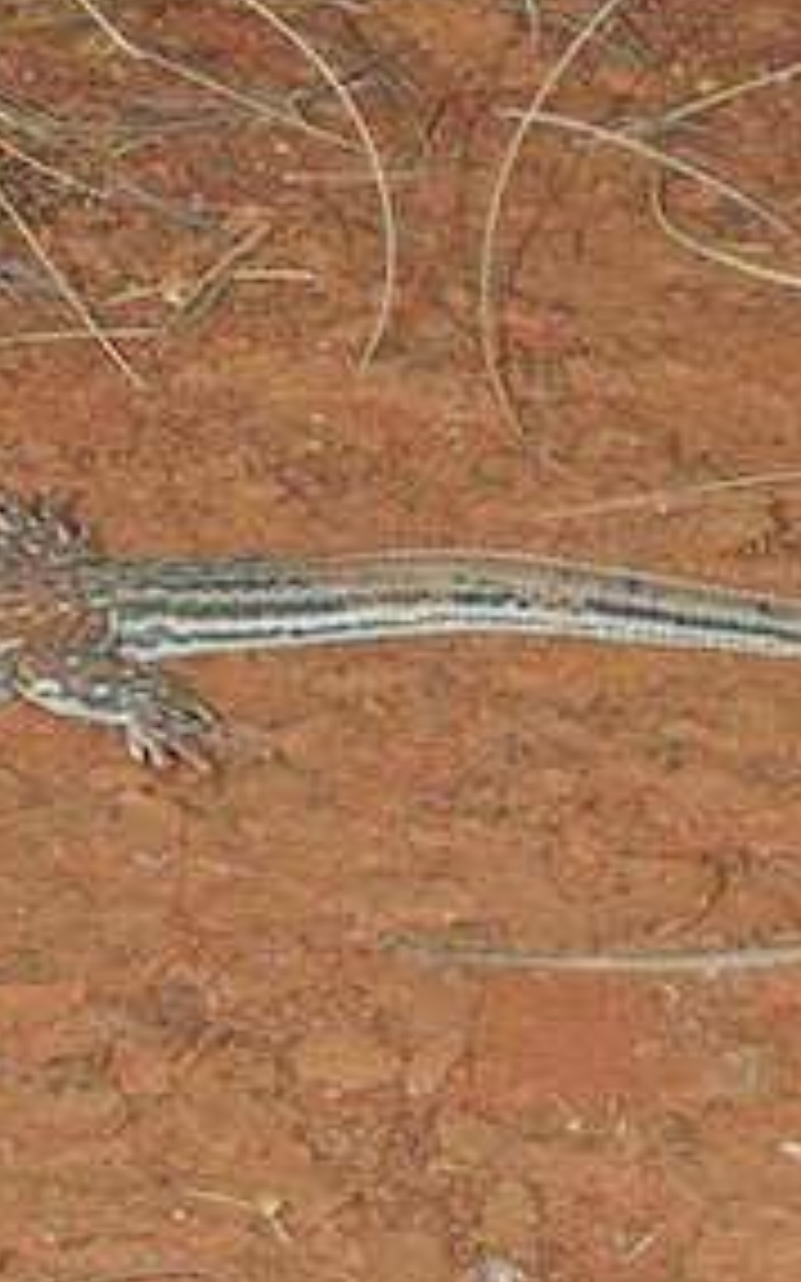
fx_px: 9851
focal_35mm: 282
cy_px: 690
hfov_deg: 4.7
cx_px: 63
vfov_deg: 7.4
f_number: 25
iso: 100
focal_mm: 105
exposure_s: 1/100
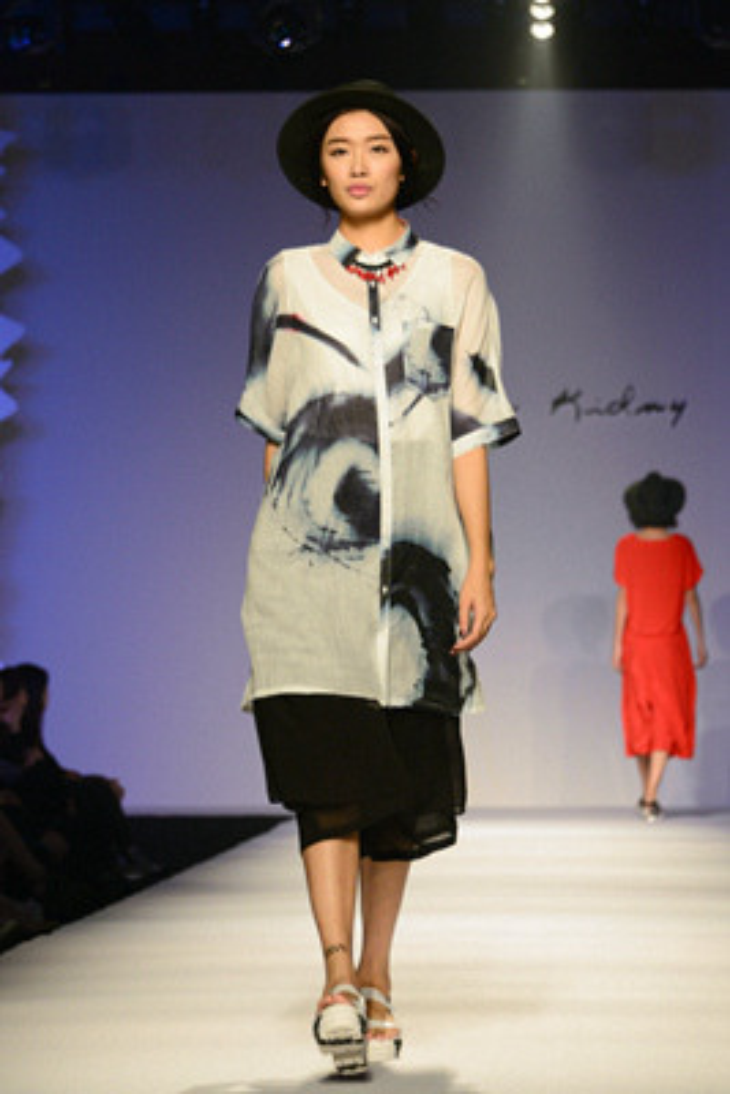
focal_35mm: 135
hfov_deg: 10.2
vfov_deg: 15.2
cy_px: 547
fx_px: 4102
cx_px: 365
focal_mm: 135
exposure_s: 1/500
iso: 1250
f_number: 5.6
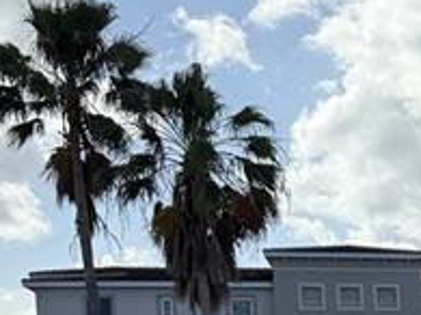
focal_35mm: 126
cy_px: 578
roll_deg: +1.4
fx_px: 1531
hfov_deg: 13.8
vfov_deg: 10.9
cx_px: 777
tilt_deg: -3.6
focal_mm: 6.76
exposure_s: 1/6711
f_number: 1.78
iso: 100
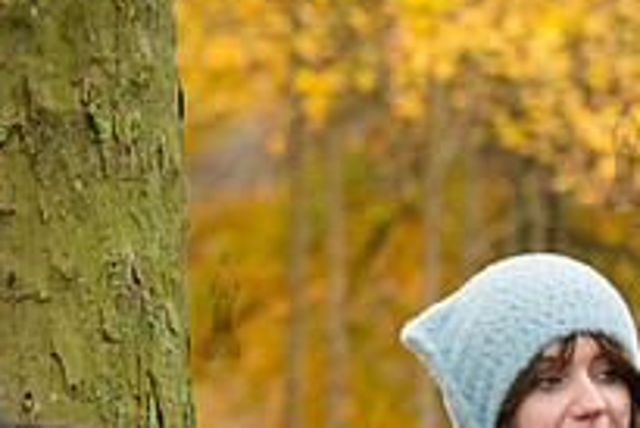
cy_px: 456
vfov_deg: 5.7
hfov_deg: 8.5
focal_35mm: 240
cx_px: 621
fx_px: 4270
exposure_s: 1/400
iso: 4000
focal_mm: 85
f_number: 4
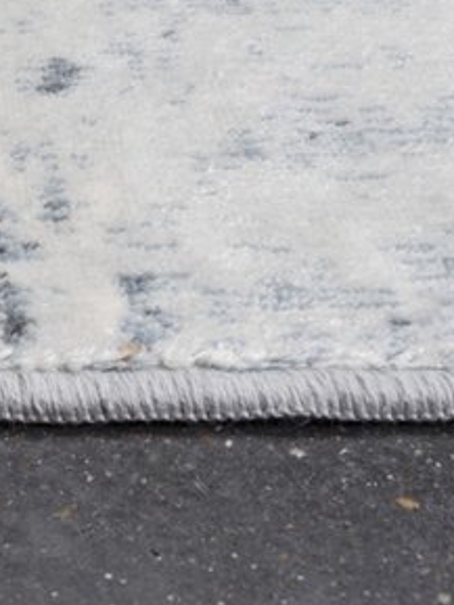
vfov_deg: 20.9
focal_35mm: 93
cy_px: 141
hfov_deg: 15.1
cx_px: -157
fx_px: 1625
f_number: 16
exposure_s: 1/2
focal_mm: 35
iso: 64
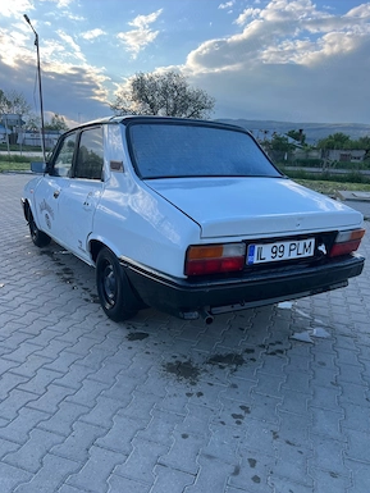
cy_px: 255
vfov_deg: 65.3
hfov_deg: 51.4
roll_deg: -2.9
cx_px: 187
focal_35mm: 27
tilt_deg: -13.8
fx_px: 385
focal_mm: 5.7
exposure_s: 1/1112
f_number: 1.5
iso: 50
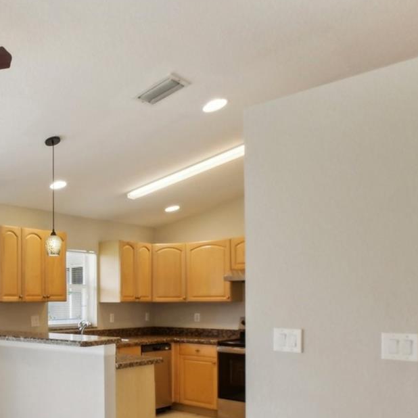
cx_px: -49
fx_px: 451
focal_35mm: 33
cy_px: 308
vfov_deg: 48.0
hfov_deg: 39.8
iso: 1250
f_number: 8
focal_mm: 10
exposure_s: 1/160
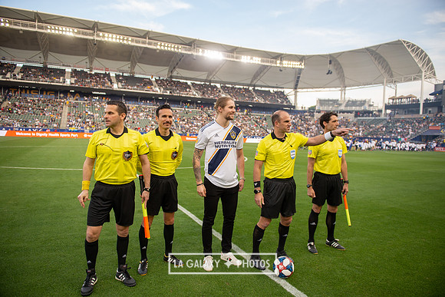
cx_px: 222
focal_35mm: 24
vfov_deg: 53.2
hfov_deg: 73.7
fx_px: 297
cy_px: 148
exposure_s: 1/640
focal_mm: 24
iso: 400
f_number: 2.8
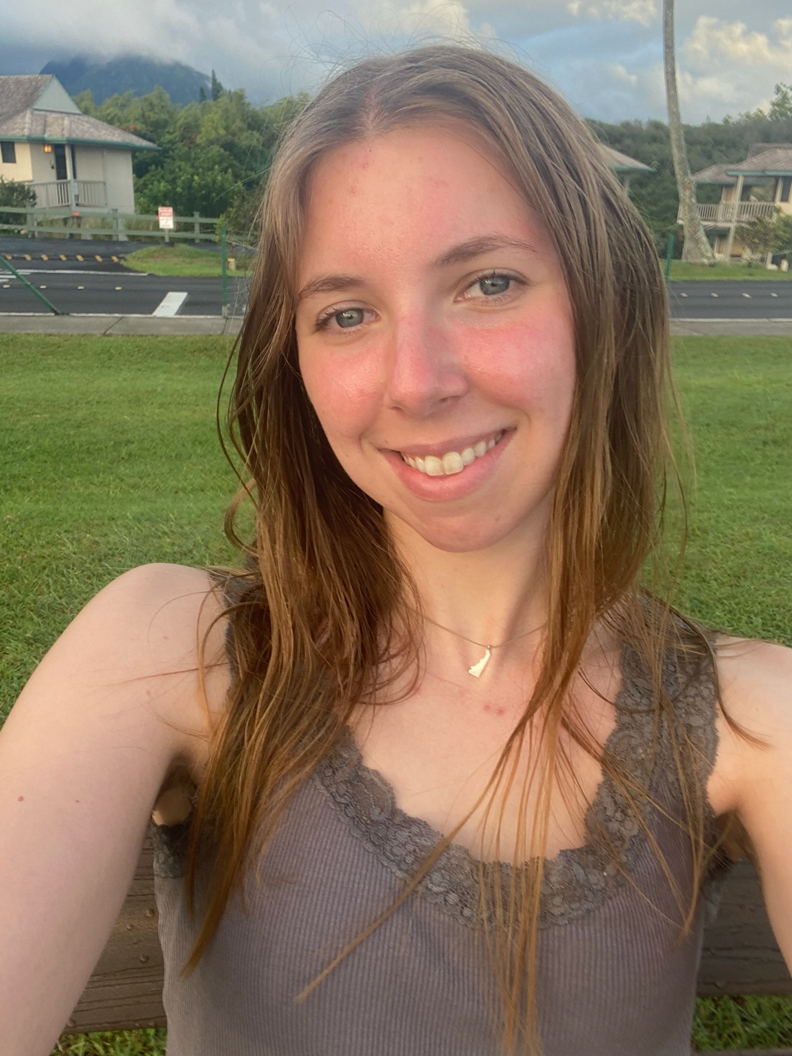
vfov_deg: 60.0
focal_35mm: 30
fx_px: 915
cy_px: 528
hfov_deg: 46.8
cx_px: 396
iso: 40
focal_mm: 2.71
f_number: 2.2
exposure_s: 1/122
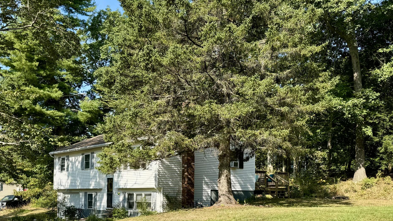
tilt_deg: +1.9
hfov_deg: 48.3
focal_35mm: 42
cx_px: 179
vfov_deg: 27.9
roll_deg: -0.7
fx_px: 438
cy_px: 171
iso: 80
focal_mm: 6.76
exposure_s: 1/1923
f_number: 1.78
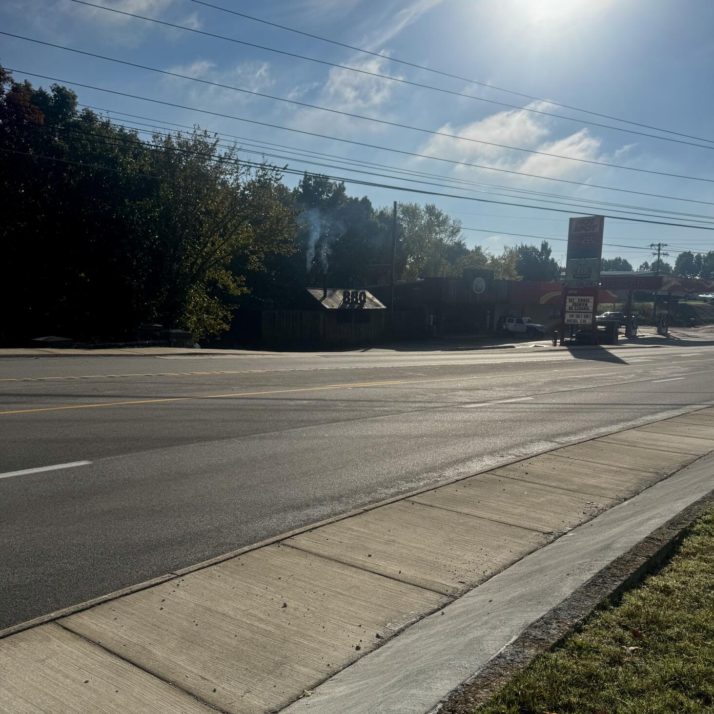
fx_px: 677
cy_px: 414
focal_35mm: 29
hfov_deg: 55.6
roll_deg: -1.1
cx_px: 366
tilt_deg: -10.0
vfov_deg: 55.4
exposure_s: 1/15152
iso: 64
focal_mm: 6.76
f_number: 1.78
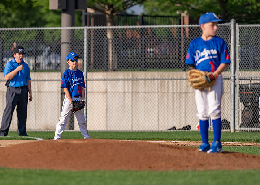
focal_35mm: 318
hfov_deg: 6.3
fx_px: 2347
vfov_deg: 4.5
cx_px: 72
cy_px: 97
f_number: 2.8
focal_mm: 200
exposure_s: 1/4000
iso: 250
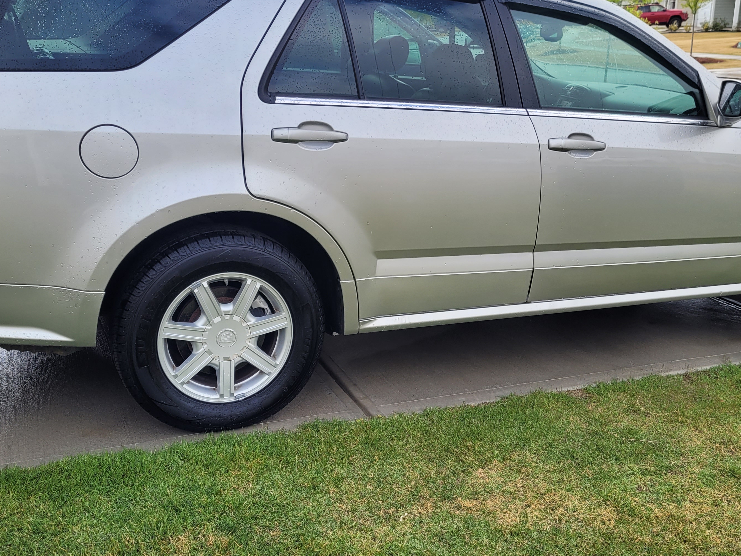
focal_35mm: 39
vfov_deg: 36.8
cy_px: 286
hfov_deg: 47.9
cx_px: 371
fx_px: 835
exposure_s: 1/973
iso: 40
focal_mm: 5.4
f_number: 1.8
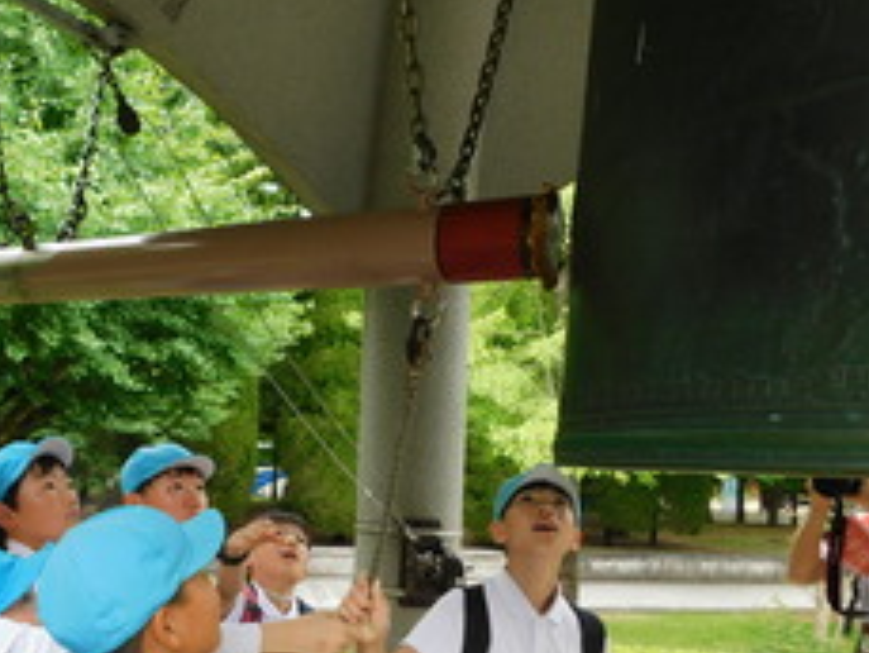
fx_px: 879
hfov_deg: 51.6
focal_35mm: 35
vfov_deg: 39.7
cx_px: 290
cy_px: 482
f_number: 3
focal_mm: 4
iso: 125
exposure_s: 1/160
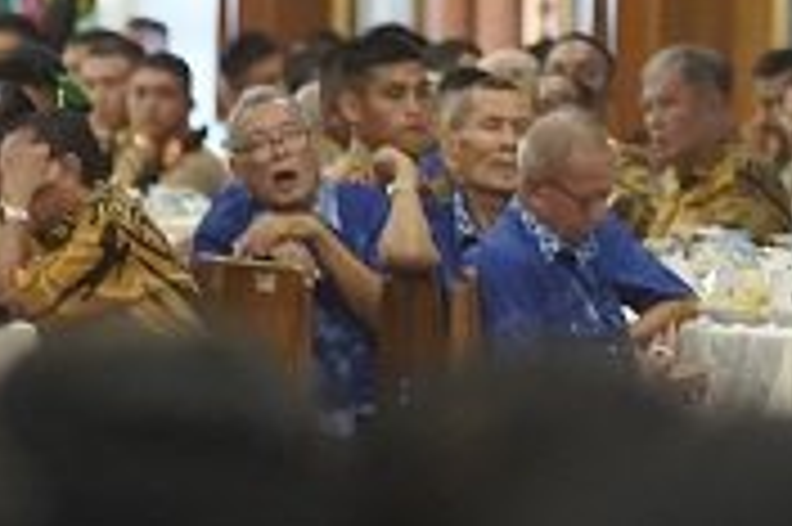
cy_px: 103
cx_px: 1048
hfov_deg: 2.8
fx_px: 16001
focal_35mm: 728
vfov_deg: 1.9
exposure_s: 1/200
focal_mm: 142
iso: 5000
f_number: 3.5
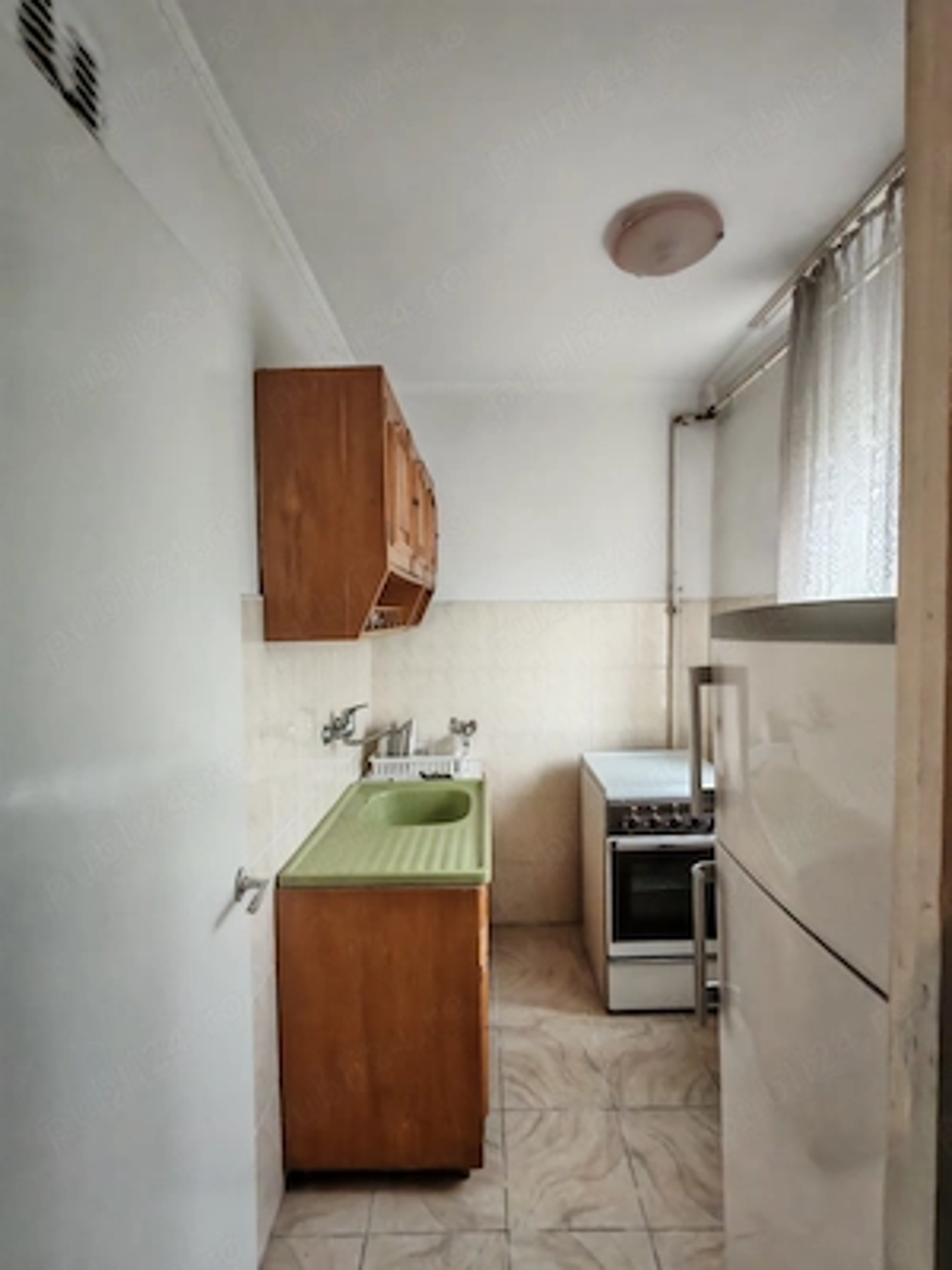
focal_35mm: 16
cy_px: 635
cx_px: 476
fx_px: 587
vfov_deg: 94.5
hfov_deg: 78.1
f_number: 2.2
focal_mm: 1.96
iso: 200
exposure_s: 1/33
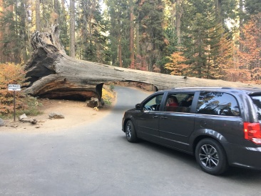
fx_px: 219
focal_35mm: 29
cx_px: 130
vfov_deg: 48.2
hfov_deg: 61.7
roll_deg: +2.6
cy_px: 98
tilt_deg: +0.4
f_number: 2.2
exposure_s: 1/30
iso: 40
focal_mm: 4.15
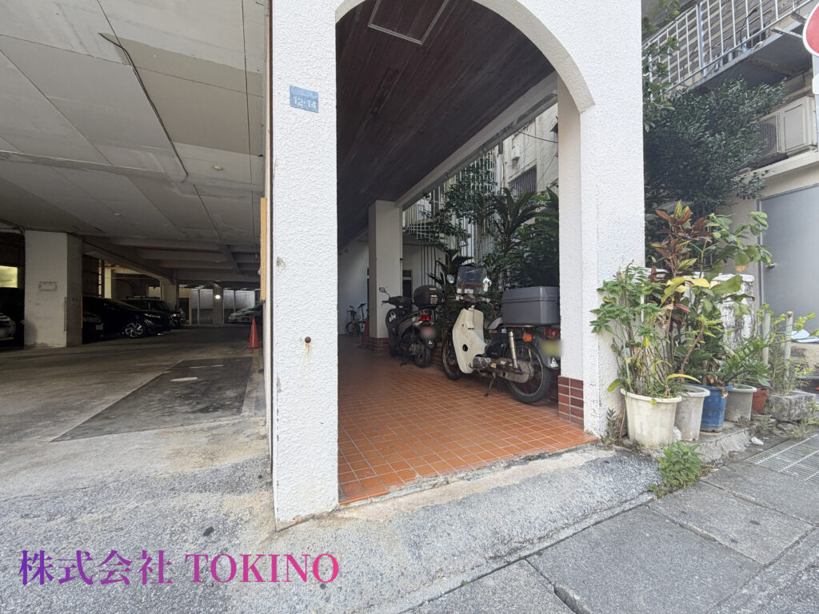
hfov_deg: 102.1
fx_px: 331
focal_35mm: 14
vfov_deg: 85.7
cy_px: 307
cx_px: 410
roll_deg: +1.5
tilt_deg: +2.0
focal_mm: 2.22
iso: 64
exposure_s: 1/121
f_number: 2.2
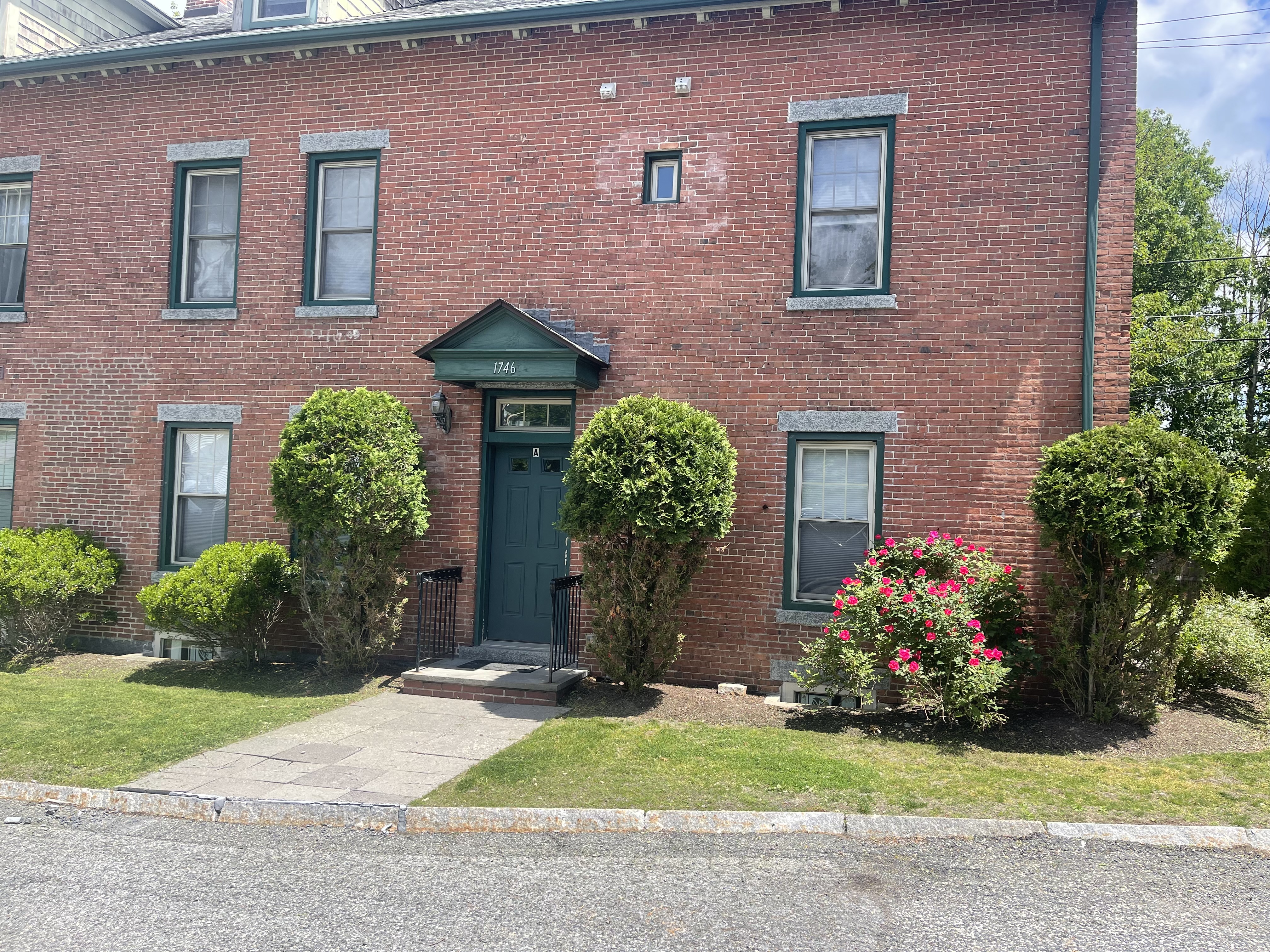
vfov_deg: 54.9
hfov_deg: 69.4
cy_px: 476
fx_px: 917
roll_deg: -2.5
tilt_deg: +2.6
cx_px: 635
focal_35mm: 25
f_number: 1.6
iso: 32
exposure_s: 1/1575
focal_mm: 5.1
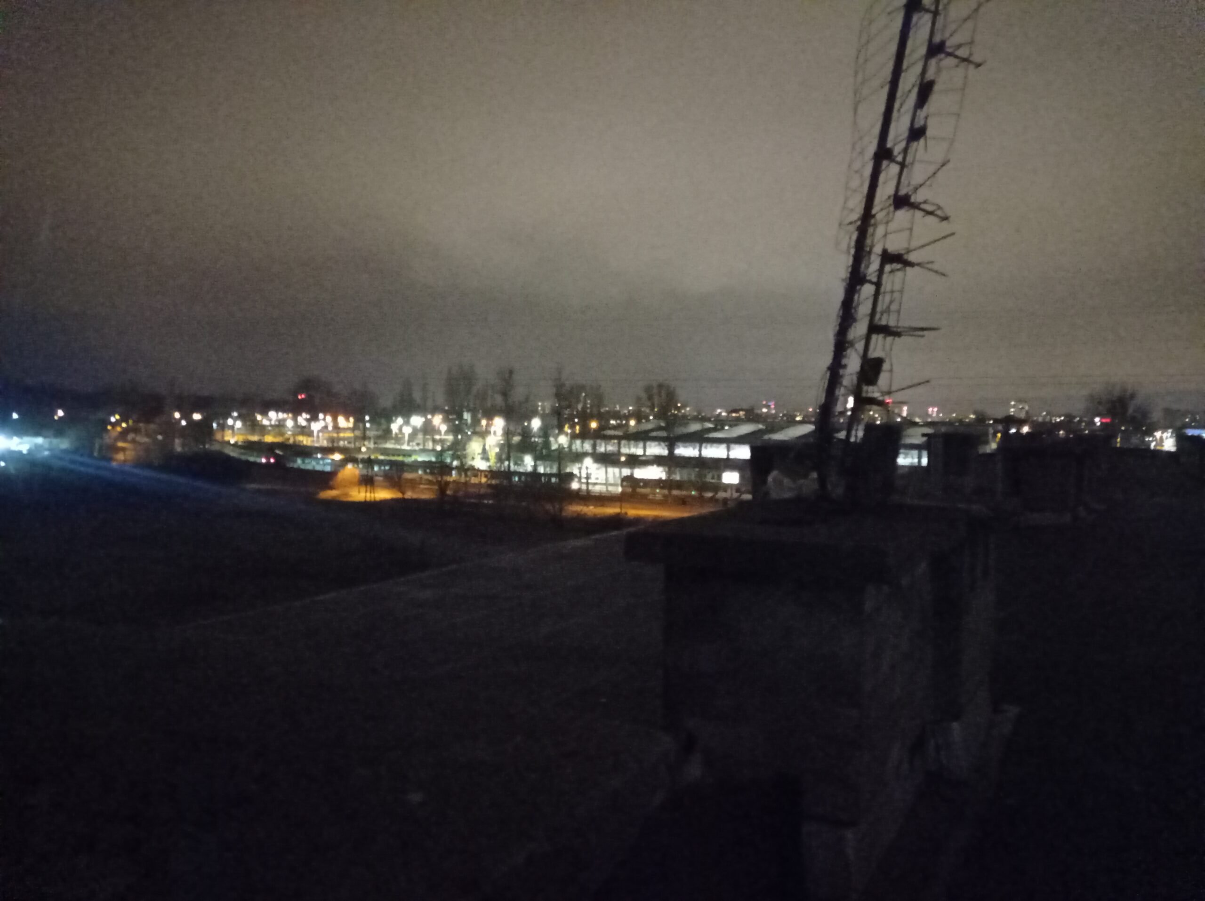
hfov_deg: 63.5
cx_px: 602
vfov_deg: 49.7
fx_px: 974
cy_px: 450
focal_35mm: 28
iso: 6375
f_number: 1.79
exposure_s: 1/12.5
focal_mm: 4.74
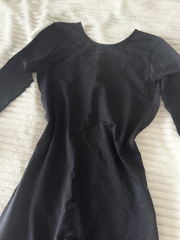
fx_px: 173
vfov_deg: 69.4
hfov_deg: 54.9
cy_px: 122
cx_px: 93
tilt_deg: -67.3
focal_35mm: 25
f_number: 1.78
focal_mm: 6.76
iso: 320
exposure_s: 1/60
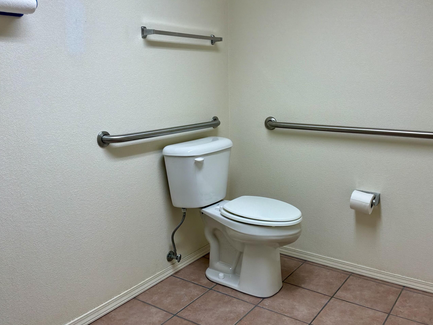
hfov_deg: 55.3
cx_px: 236
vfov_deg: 42.9
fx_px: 413
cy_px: 164
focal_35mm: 33
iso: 32
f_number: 1.8
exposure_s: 1/60
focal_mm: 3
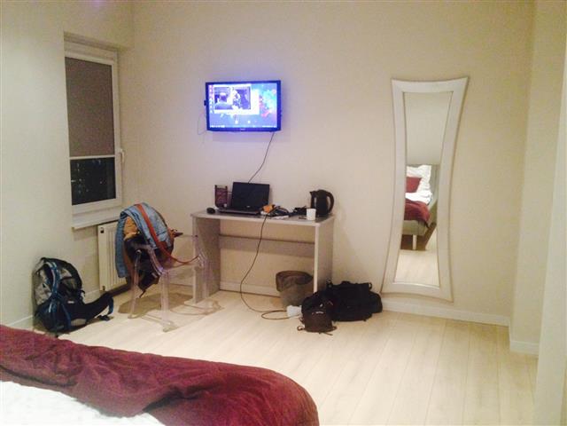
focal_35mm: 35
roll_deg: -1.5
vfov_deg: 40.7
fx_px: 573
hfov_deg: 52.6
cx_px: 284
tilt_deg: -8.7
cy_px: 213
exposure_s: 1/20
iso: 320
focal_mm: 4.28
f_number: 2.4
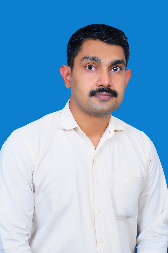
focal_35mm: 112
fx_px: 789
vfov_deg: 18.2
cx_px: 84
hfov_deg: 12.1
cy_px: 126
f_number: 11
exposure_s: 1/125
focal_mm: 75
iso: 200
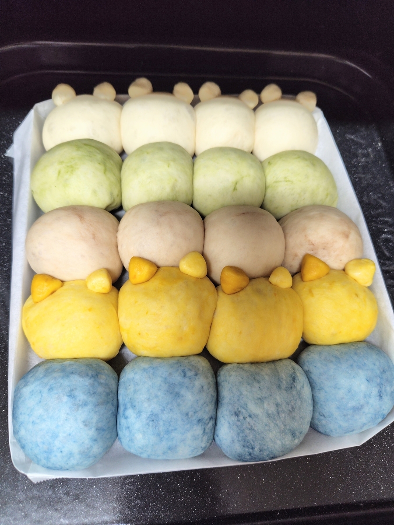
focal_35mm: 23
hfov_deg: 58.9
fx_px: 349
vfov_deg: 73.9
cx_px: 197
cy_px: 262
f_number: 1.9
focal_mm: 5.6
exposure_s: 1/60
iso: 363
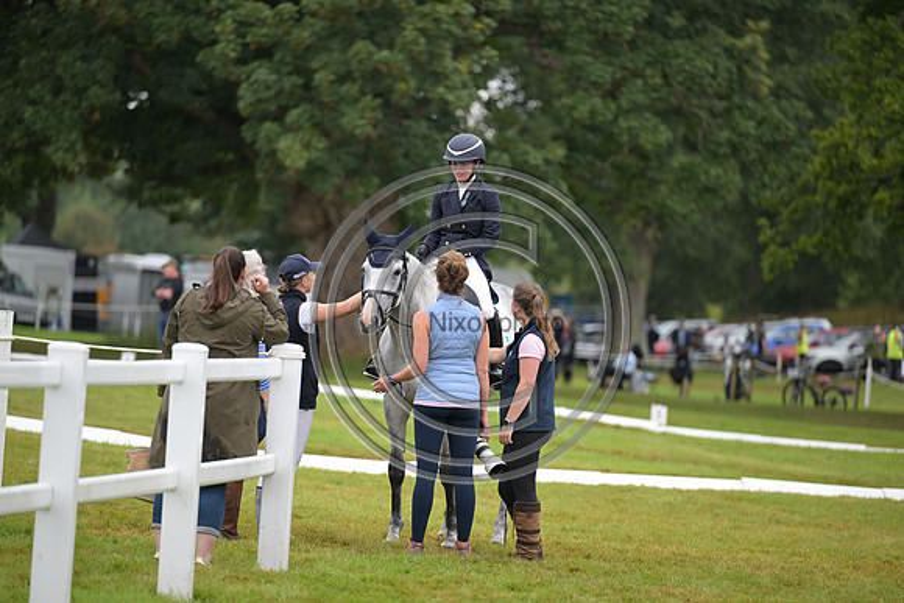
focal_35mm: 200
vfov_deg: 6.9
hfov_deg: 10.3
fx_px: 5023
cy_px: 302
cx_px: 452
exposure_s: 1/1250
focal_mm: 200
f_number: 3.2
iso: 800
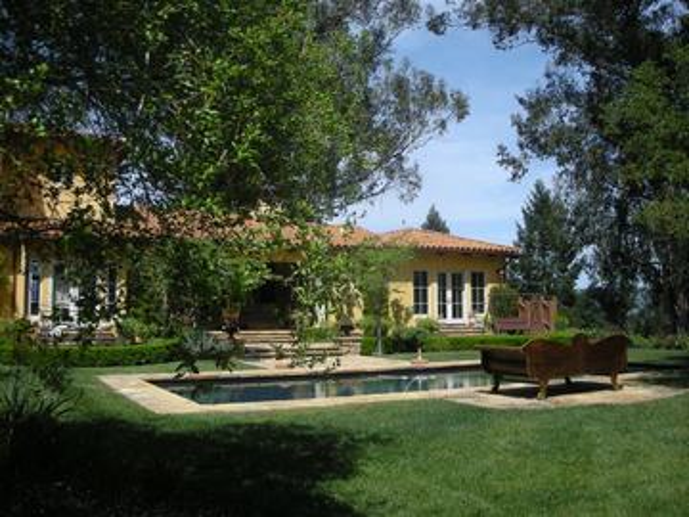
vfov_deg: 40.7
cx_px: 344
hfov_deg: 52.6
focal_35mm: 35
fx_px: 697
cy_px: 258
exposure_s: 1/274
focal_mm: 5.7
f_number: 5.7
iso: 50
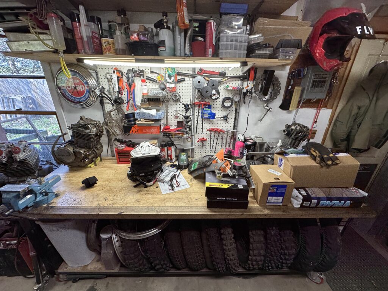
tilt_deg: -22.4
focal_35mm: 14
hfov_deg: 102.1
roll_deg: -0.5
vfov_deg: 85.7
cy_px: 146
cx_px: 194
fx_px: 157
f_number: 2.2
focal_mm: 2.22
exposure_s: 1/120
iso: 80
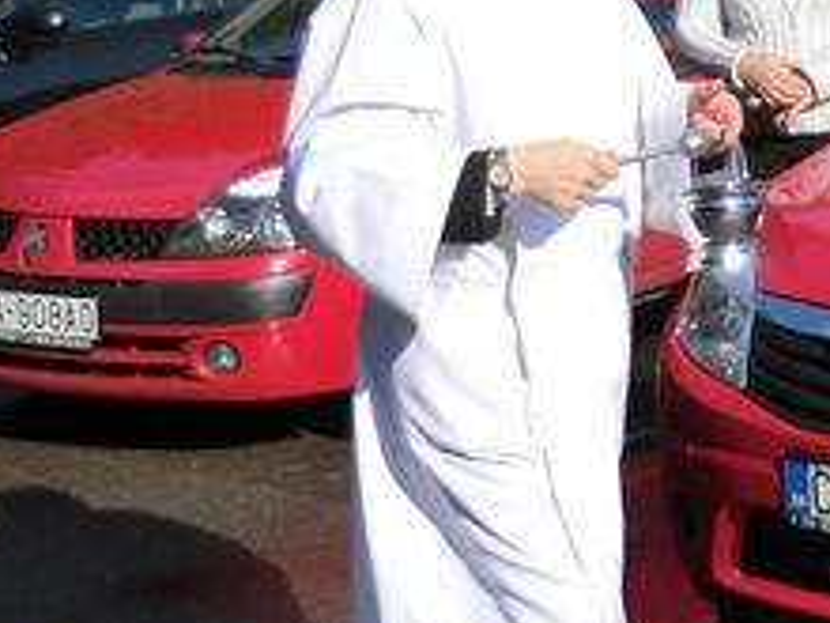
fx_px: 2350
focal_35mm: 98
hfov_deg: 18.3
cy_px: -60
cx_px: 1162
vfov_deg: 14.7
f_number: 3.2
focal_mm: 4.9
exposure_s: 1/800
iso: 50
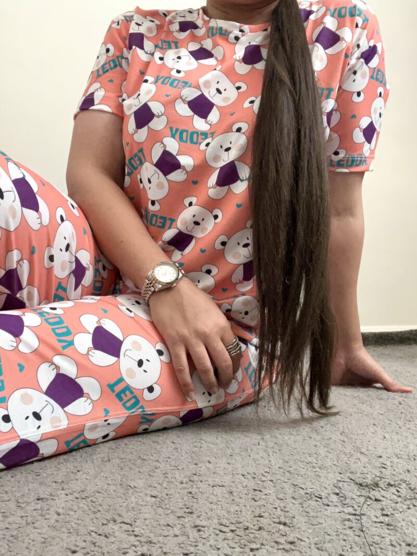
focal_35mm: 30
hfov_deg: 46.8
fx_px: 482
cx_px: 208
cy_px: 278
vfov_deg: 60.0
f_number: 2.2
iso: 320
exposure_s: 1/60
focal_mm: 2.71
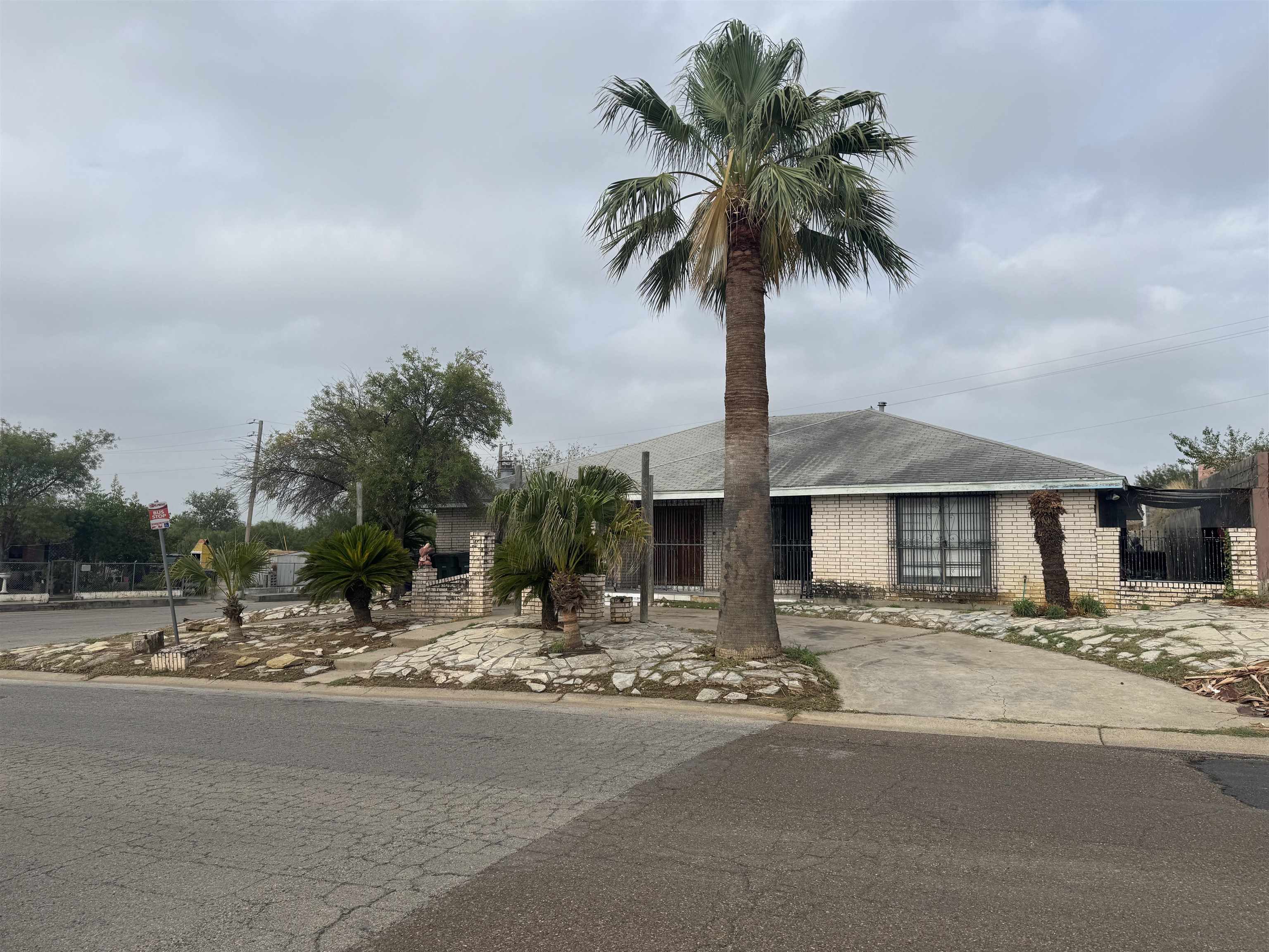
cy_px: 476
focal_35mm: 24
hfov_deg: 71.6
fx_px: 880
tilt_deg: +4.2
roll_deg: -1.0
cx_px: 634
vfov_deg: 56.8
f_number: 1.78
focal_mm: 6.76
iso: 80
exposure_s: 1/3802
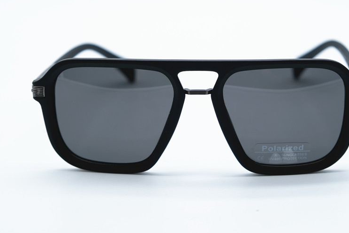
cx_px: 190
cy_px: 107
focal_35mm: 90
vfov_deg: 15.2
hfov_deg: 22.6
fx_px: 872
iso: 160
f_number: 5
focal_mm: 44.4
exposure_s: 1/200
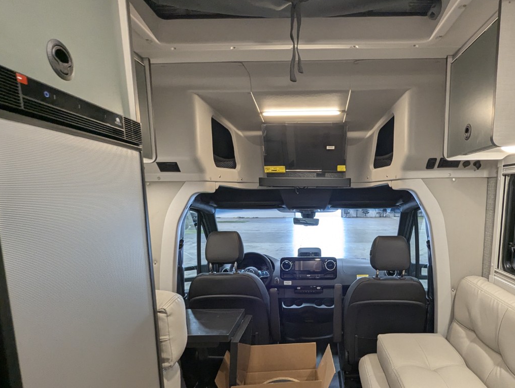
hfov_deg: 75.4
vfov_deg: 60.2
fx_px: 328
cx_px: 311
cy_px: 248
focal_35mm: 22
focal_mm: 2.35
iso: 192
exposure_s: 1/49.9
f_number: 2.2
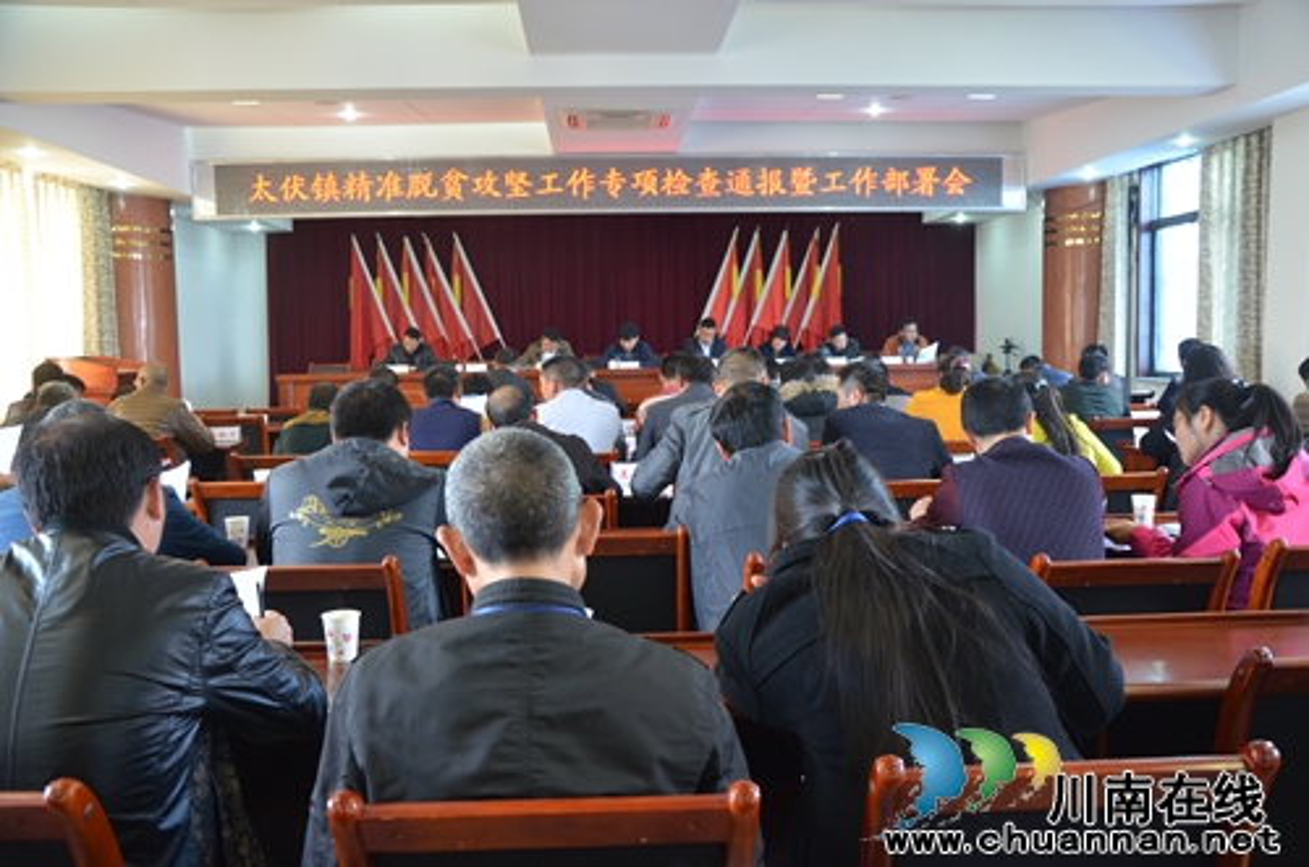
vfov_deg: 41.5
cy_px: 434
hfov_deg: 59.6
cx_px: 654
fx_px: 1143
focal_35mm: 32
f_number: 3.8
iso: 800
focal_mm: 21
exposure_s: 1/30
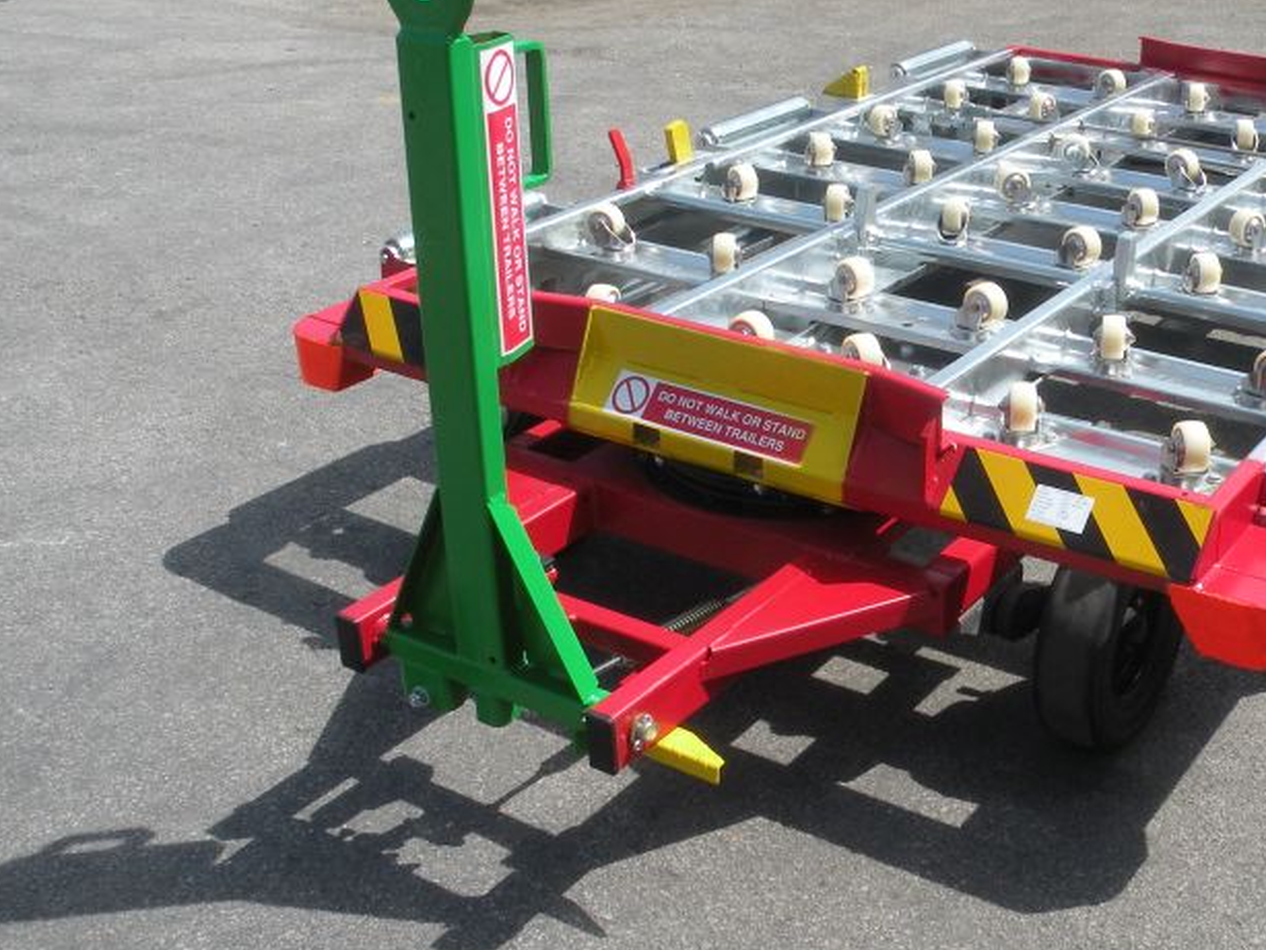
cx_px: 973
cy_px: 412
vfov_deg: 32.2
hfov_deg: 40.7
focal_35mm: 45
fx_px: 1646
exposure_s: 1/213
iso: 64
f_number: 5.6
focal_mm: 4.7
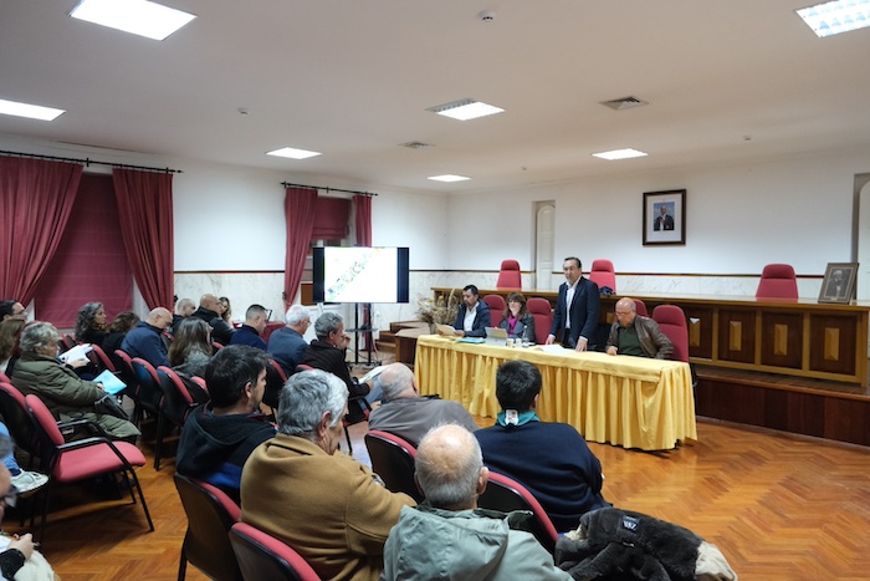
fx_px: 580
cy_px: 290
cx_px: 435
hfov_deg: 73.7
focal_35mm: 24
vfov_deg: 53.2
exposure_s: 1/20
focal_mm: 16
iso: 2500
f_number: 4
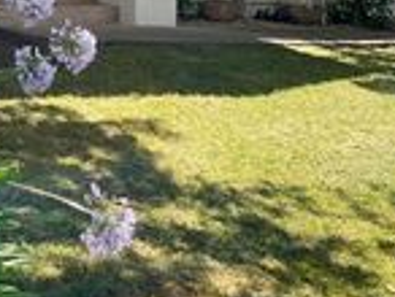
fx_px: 1132
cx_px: -57
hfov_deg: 18.9
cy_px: -163
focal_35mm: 99
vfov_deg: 13.9
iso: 16
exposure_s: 1/683
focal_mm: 3
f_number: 1.8
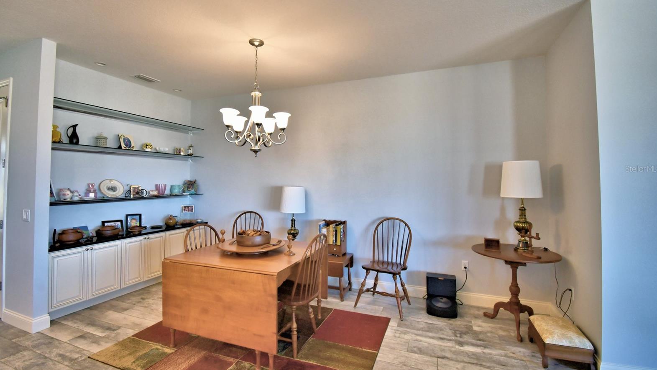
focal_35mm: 16
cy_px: 169
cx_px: 328
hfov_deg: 99.4
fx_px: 279
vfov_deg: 67.0
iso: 400
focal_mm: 10
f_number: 4.5
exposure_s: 1/100
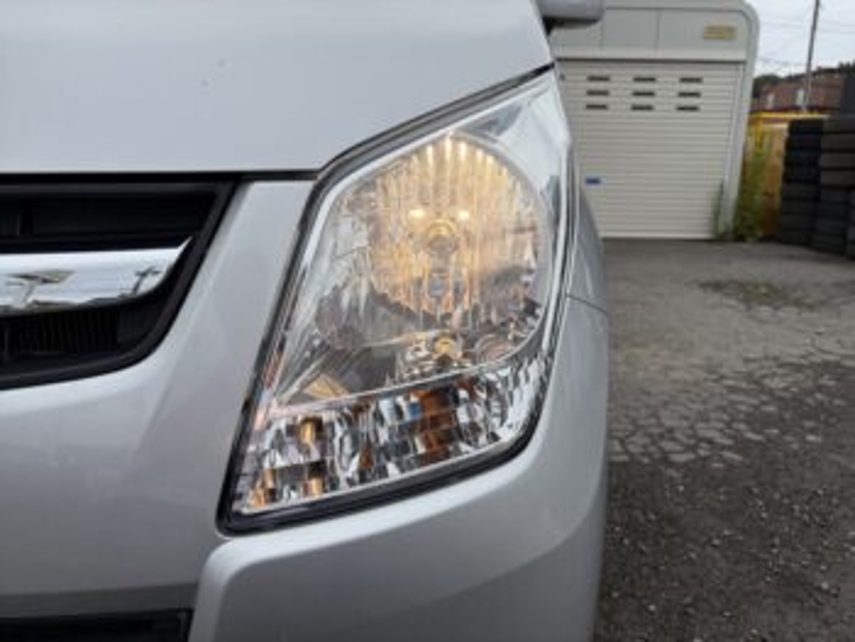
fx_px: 643
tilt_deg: -13.5
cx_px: 428
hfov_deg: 67.3
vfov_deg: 53.1
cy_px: 321
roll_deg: -0.9
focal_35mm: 26
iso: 50
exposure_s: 1/1953
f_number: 1.6
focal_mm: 5.96
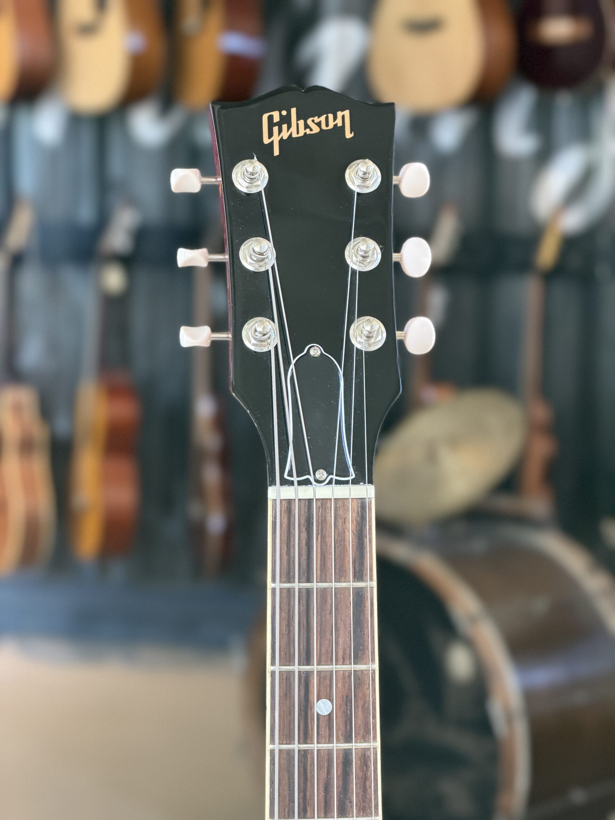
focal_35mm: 100
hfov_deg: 14.8
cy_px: 410
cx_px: 308
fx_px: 2369
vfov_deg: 19.6
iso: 640
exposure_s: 1/77
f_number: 2.8
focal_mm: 16.89
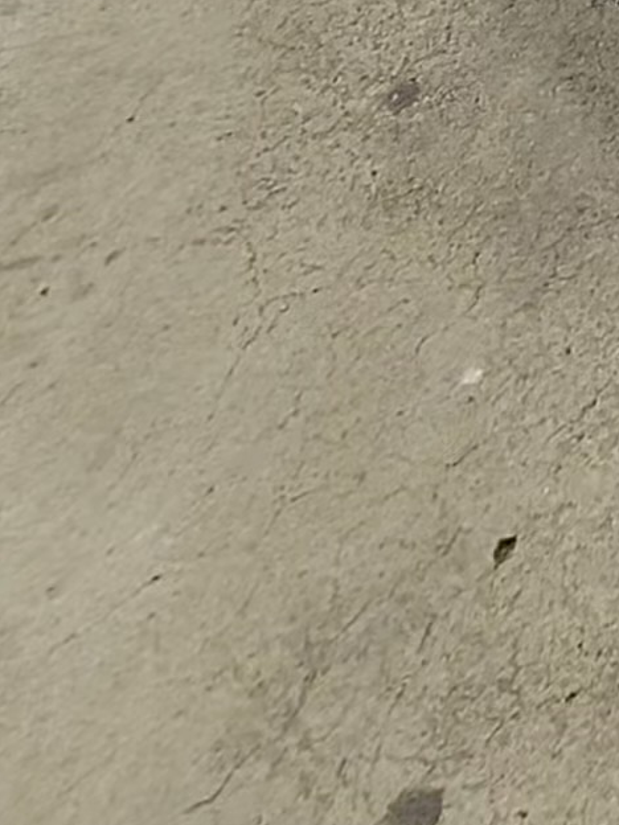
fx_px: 2003
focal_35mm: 84
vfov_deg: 14.7
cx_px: 1829
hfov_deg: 11.3
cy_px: -1154
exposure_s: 1/59.9
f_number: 2.2
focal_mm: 2.24
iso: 79
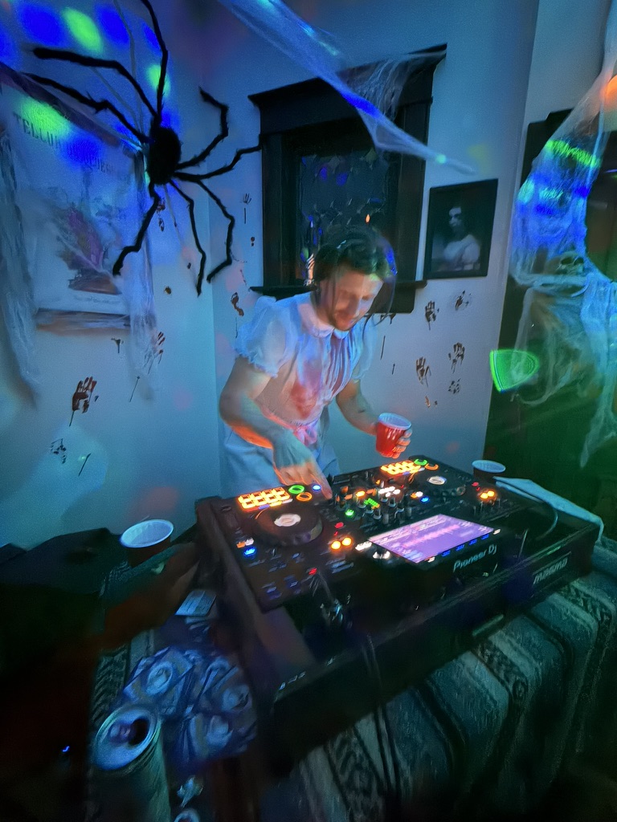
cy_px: 411
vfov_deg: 102.1
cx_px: 308
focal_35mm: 14
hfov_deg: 85.7
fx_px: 333
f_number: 2.2
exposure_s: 1/8
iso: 2000
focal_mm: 2.22
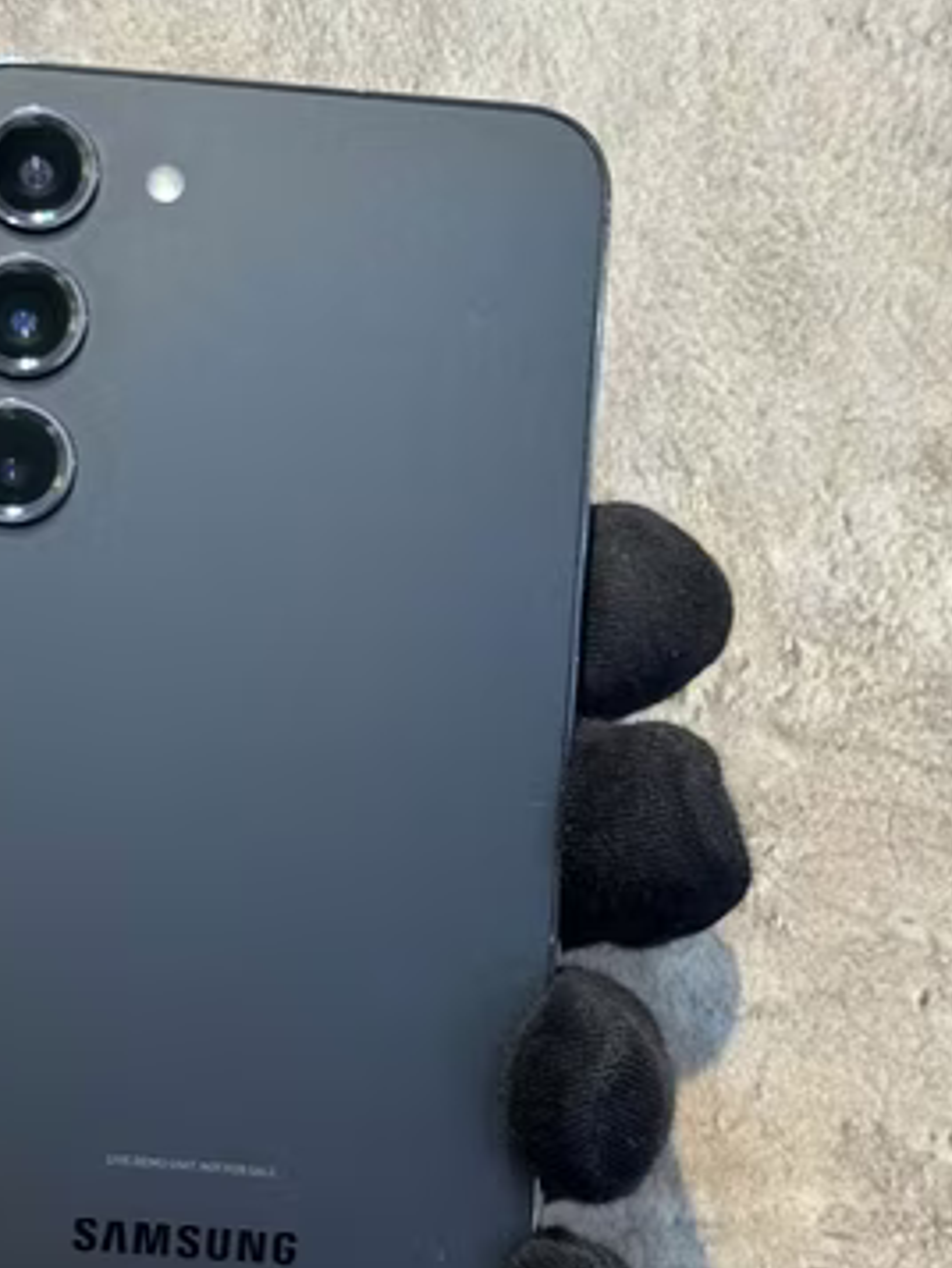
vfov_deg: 22.7
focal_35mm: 86
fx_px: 3152
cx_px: 298
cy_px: 721
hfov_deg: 17.1
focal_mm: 6.76
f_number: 1.78
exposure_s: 1/50
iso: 125
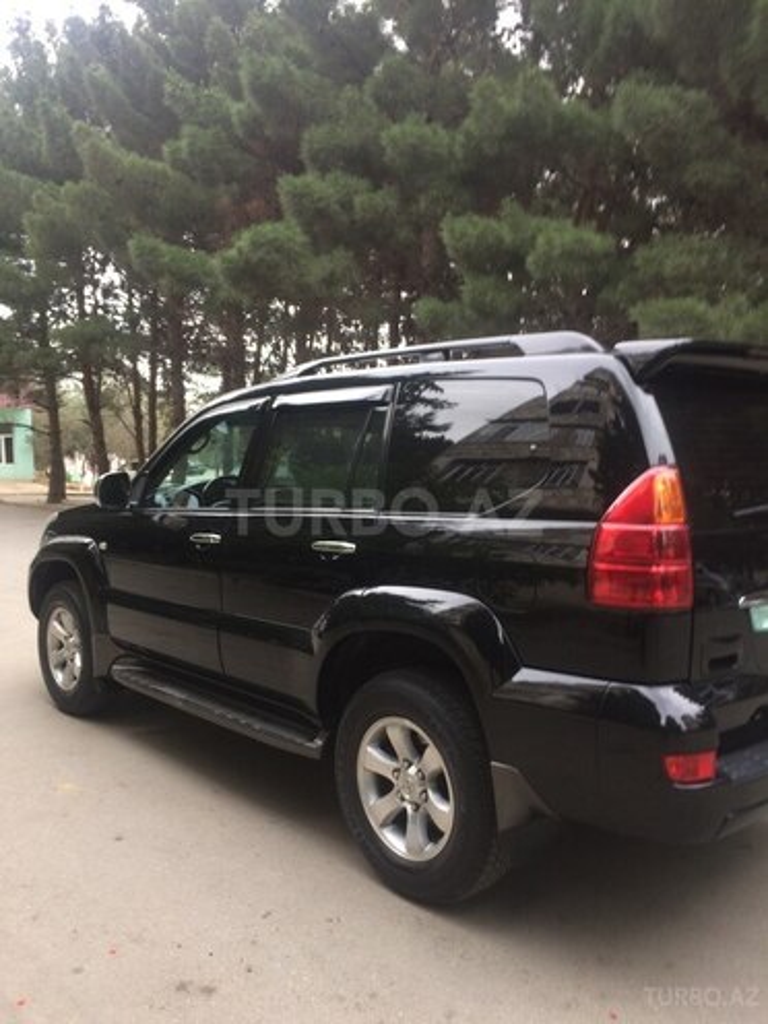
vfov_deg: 61.7
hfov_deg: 48.2
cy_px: 512
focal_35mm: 29
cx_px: 384
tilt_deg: -7.5
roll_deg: +1.0
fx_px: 858
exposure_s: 1/50
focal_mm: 4.15
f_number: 2.2
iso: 40
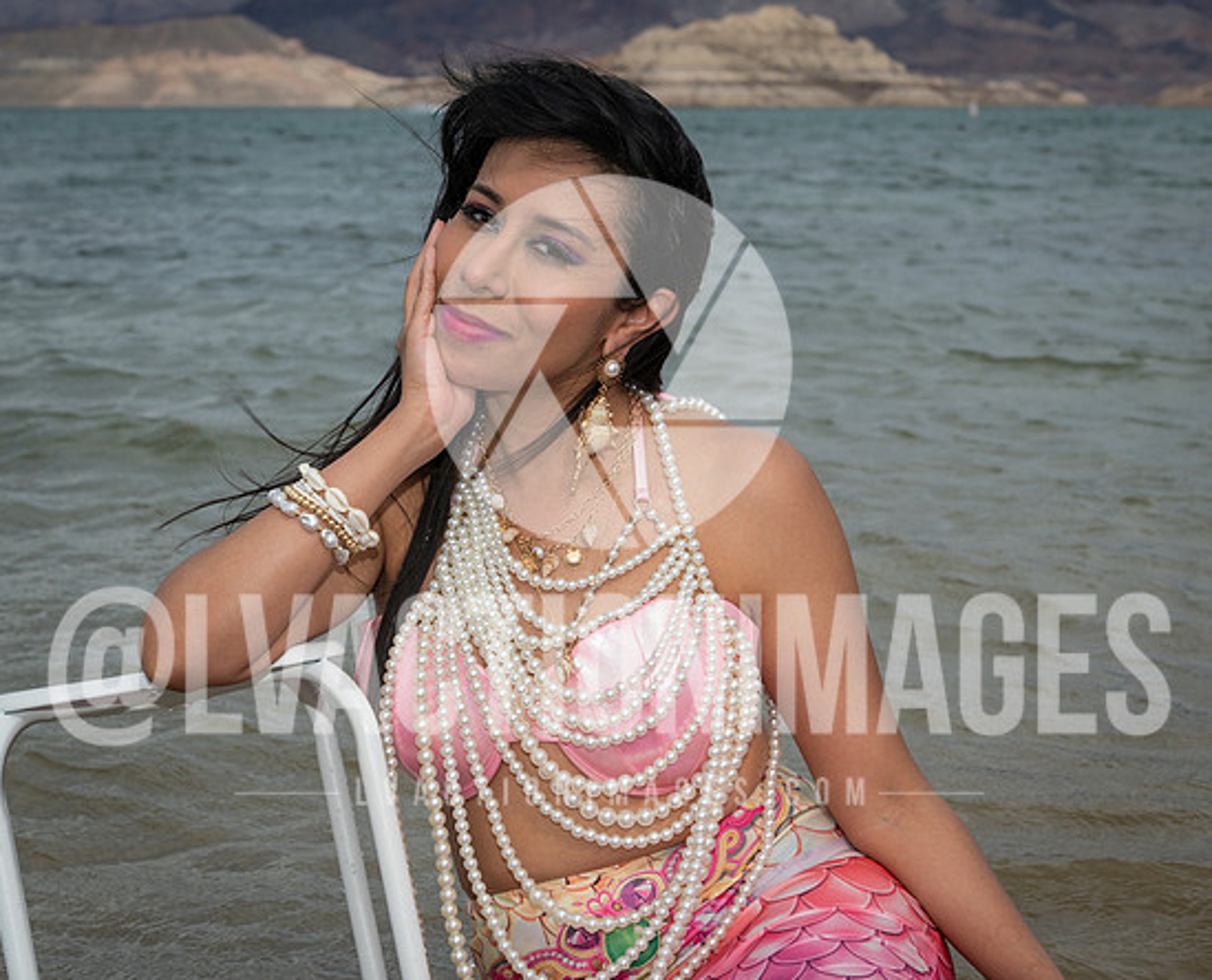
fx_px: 3098
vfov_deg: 18.0
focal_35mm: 86
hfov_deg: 22.1
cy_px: 467
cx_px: 665
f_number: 10
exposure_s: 1/250
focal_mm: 65
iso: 64
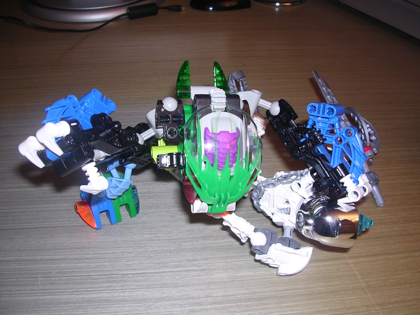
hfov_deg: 49.0
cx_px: 210
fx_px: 461
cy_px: 158
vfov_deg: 37.7
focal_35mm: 38
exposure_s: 1/60.1
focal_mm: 5.8
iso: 100
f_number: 2.8
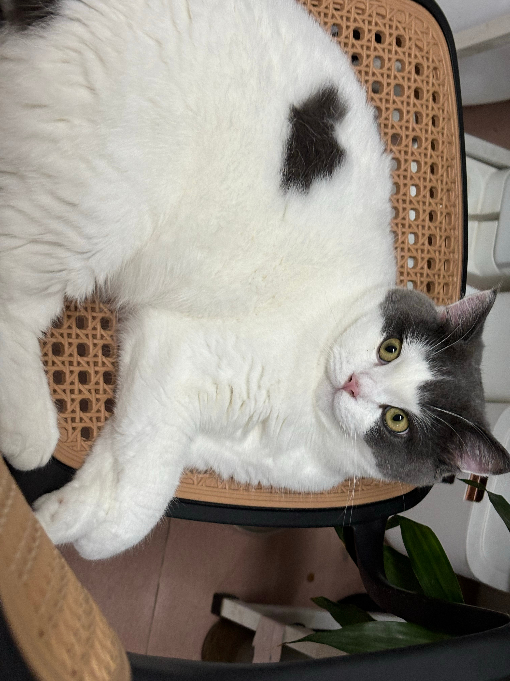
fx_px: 1021
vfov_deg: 36.8
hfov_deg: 28.0
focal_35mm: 52
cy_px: 340
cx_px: 255
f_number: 1.6
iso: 160
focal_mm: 5.96
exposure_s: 1/33
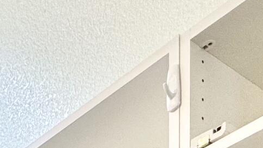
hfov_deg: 20.5
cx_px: -81
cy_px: 555
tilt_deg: -1.9
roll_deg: +0.0
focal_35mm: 95
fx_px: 662
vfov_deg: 8.4
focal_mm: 2.22
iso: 100
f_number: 2.2
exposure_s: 1/120
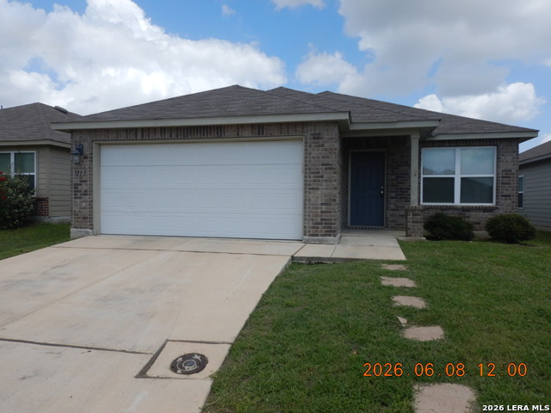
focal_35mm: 24
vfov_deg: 56.8
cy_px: 206
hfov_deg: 71.6
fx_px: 382
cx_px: 276
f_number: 4.1
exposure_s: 1/1250
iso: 125
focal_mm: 4.3
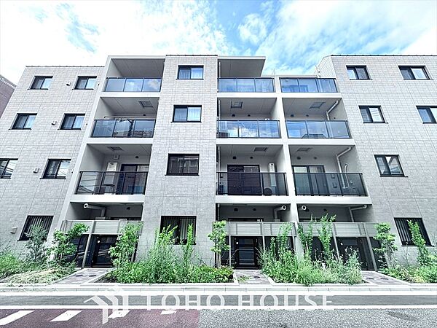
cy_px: 164
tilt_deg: +19.6
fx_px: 177
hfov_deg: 102.1
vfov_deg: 85.7
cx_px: 218
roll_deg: -0.4
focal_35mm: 14
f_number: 2.2
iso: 80
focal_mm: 2.22
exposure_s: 1/99
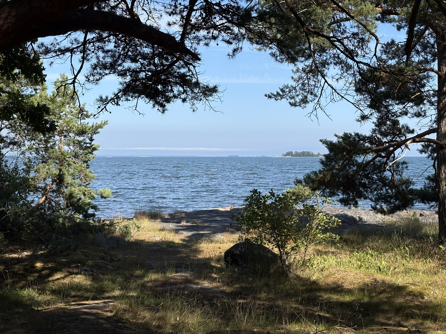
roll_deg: +0.6
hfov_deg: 36.8
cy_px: 167
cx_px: 223
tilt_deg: -0.2
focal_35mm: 52
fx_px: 670
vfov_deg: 28.0
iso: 50
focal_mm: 5.96
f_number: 1.6
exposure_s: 1/4065
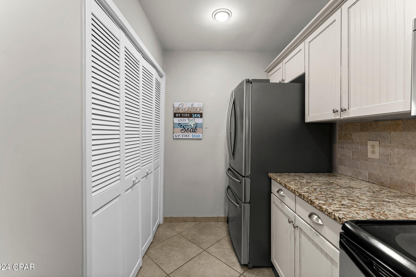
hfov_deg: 100.4
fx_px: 173
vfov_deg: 77.3
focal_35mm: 15
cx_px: 207
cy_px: 132
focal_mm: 14
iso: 500
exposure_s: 1/5
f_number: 8
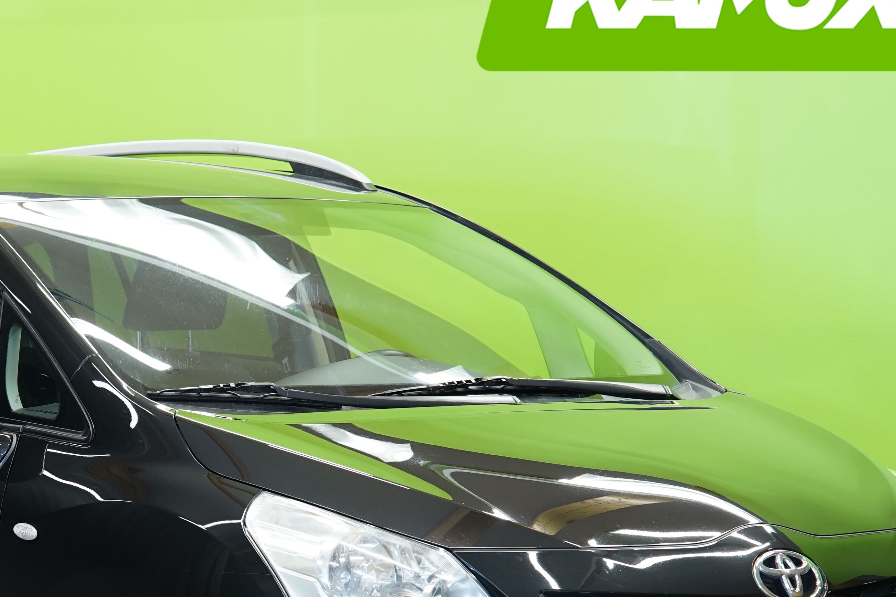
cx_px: 233
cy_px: 489
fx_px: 3882
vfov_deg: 8.8
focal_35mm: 156
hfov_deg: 13.1
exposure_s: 1/15
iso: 500
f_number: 5.6
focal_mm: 72
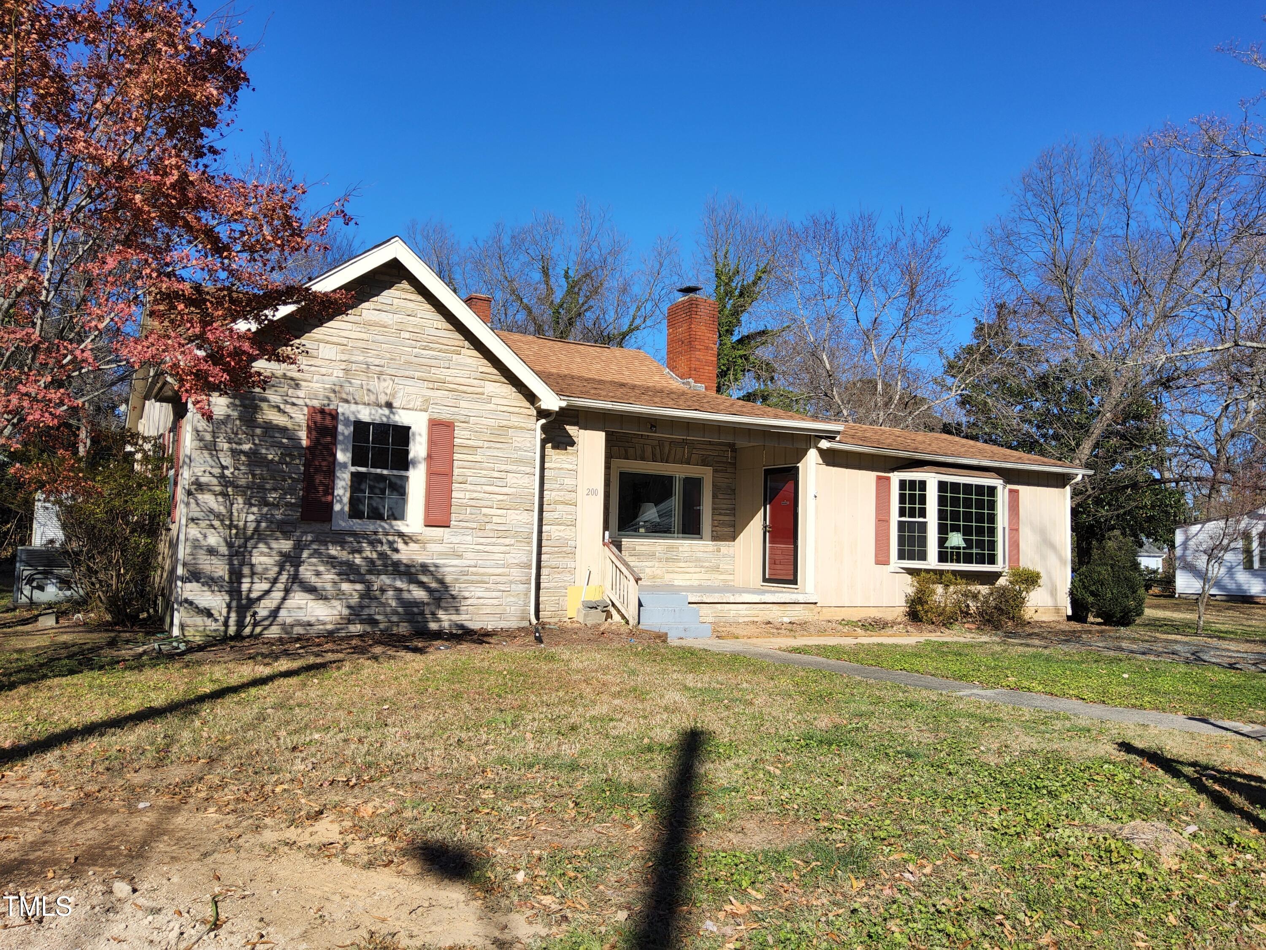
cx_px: 633
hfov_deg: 69.4
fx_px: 914
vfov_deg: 54.9
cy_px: 475
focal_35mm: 25
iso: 32
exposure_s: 1/1418
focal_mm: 3.08
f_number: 2
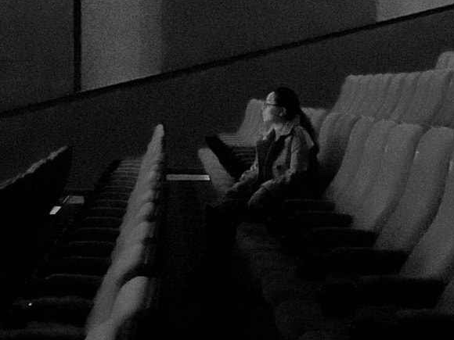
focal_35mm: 80
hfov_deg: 24.4
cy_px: 166
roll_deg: -0.2
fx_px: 1049
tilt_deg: -3.7
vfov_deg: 18.4
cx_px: 213
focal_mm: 4.15
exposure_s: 1/17
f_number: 2.2
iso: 2000
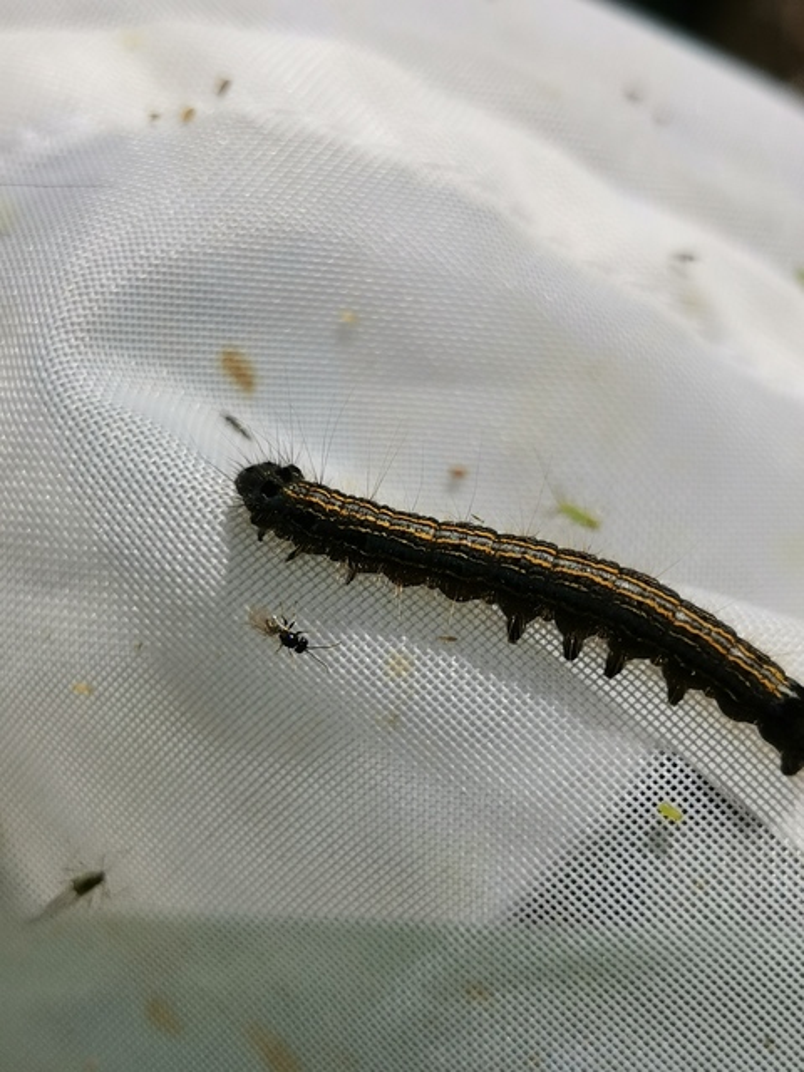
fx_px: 1734
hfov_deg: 26.1
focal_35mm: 56
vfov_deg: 34.3
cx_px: 402
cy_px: 536
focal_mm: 4.75
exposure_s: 1/2591
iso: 50
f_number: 1.8
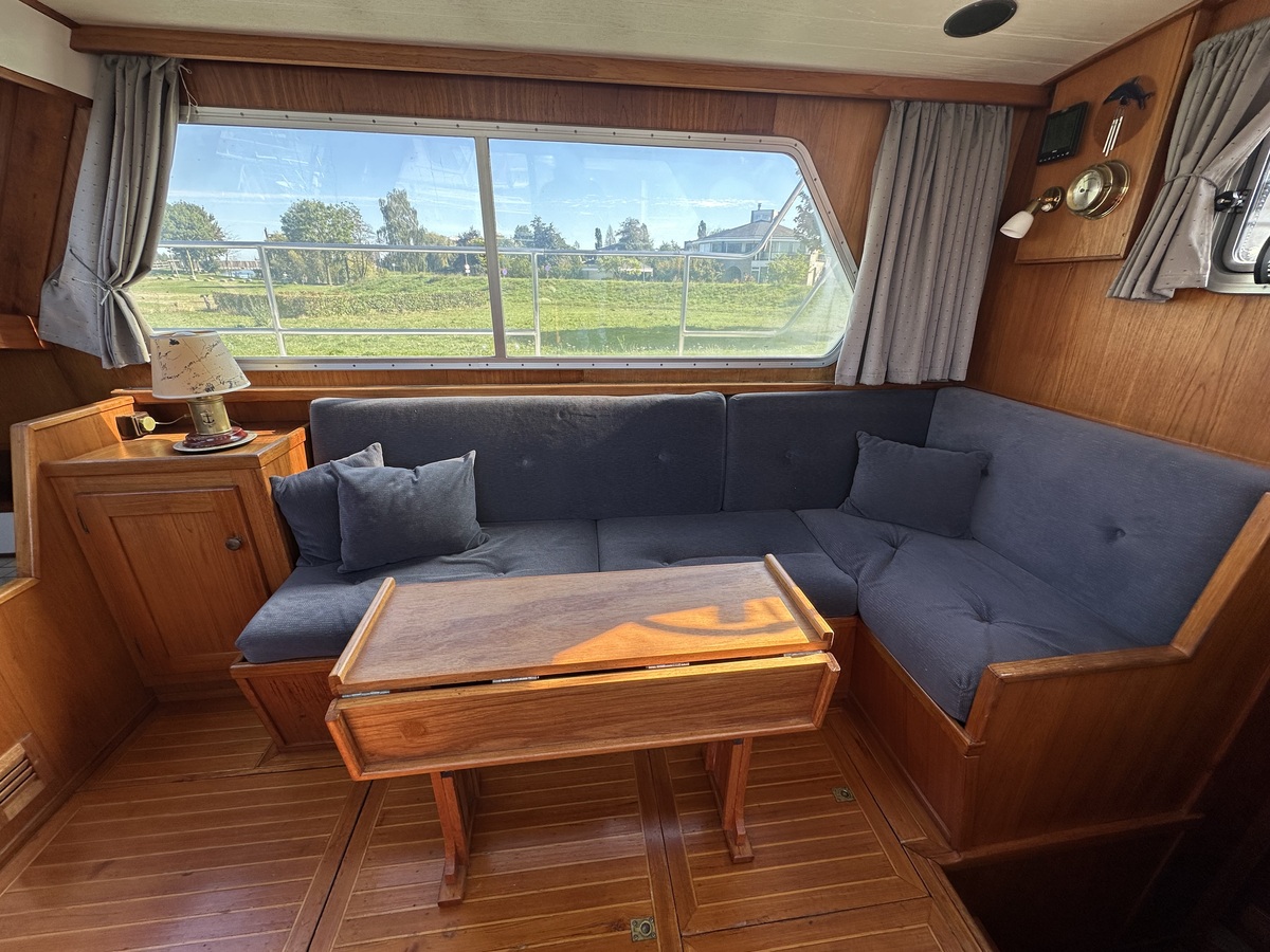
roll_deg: -1.1
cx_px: 635
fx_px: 514
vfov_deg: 85.7
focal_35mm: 14
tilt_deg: -22.1
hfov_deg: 102.1
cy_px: 476
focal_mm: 2.22
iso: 40
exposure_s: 1/161
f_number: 2.2
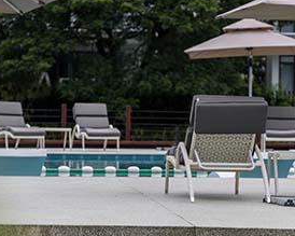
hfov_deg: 8.4
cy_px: 141
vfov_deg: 6.7
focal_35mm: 230
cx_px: 210
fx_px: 2007
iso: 64
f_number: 2.8
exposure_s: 1/1000
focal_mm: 70
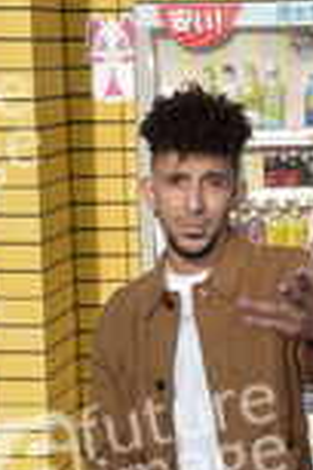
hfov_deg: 9.4
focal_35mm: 146
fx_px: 1904
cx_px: 219
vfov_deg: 13.5
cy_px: 611
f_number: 7.1
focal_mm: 56
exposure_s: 1/250
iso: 320
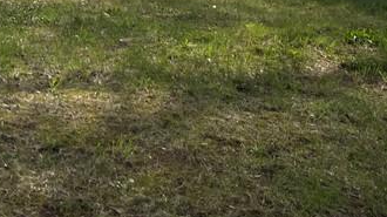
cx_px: -55
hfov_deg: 22.6
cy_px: -217
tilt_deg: +7.1
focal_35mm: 88
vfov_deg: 12.2
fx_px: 902
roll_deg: -0.3
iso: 50
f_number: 1.6
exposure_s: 1/5917
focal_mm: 5.1
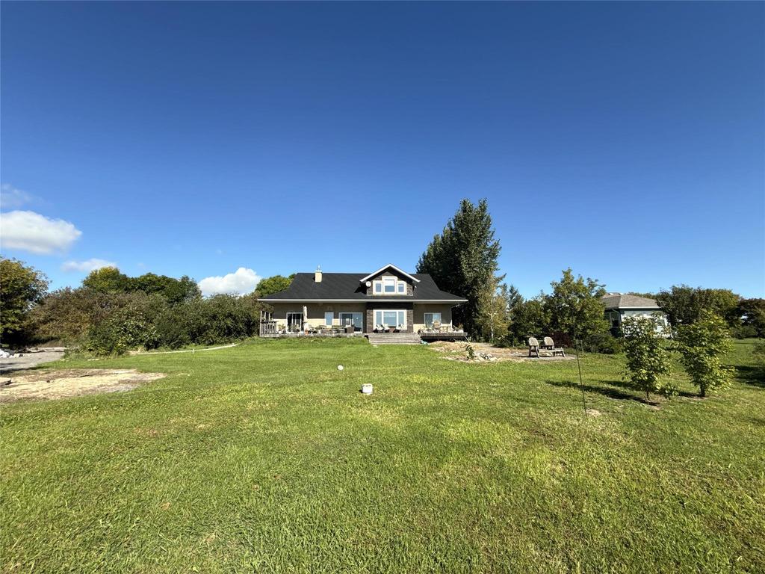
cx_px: 382
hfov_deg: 102.1
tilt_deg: +10.2
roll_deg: +0.1
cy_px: 287
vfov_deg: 85.7
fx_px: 309
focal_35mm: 14
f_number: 2.2
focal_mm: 2.22
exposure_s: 1/1745
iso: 50
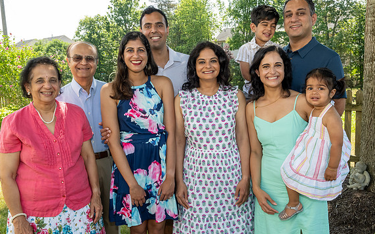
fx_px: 347
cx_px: 200
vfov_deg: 37.2
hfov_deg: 56.7
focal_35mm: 34
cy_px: 111
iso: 720
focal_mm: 20
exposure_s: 1/250
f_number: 9
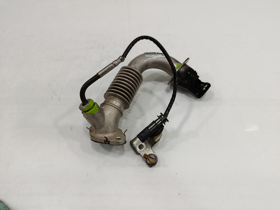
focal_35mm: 24
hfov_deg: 71.6
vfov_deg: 56.8
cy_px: 105
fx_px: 194
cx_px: 140
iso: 798
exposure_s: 1/100
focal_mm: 5.24
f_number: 1.7
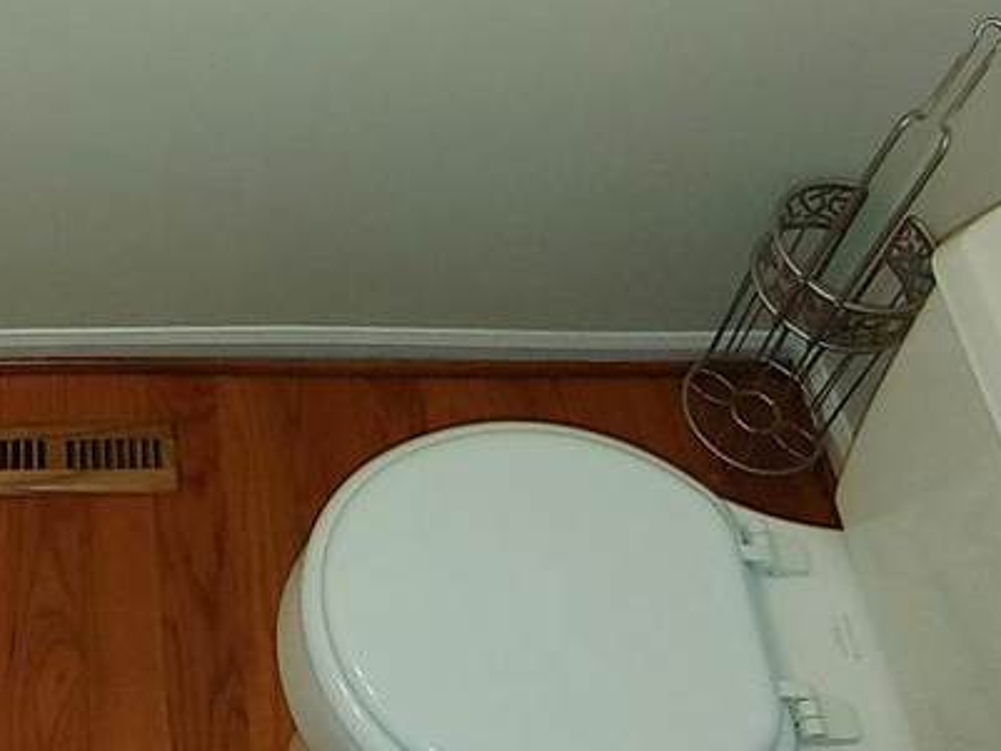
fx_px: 1475
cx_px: 69
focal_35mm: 51
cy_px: -7
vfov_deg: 26.9
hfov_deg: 35.0
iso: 150
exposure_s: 1/30
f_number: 1.9
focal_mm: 2.18
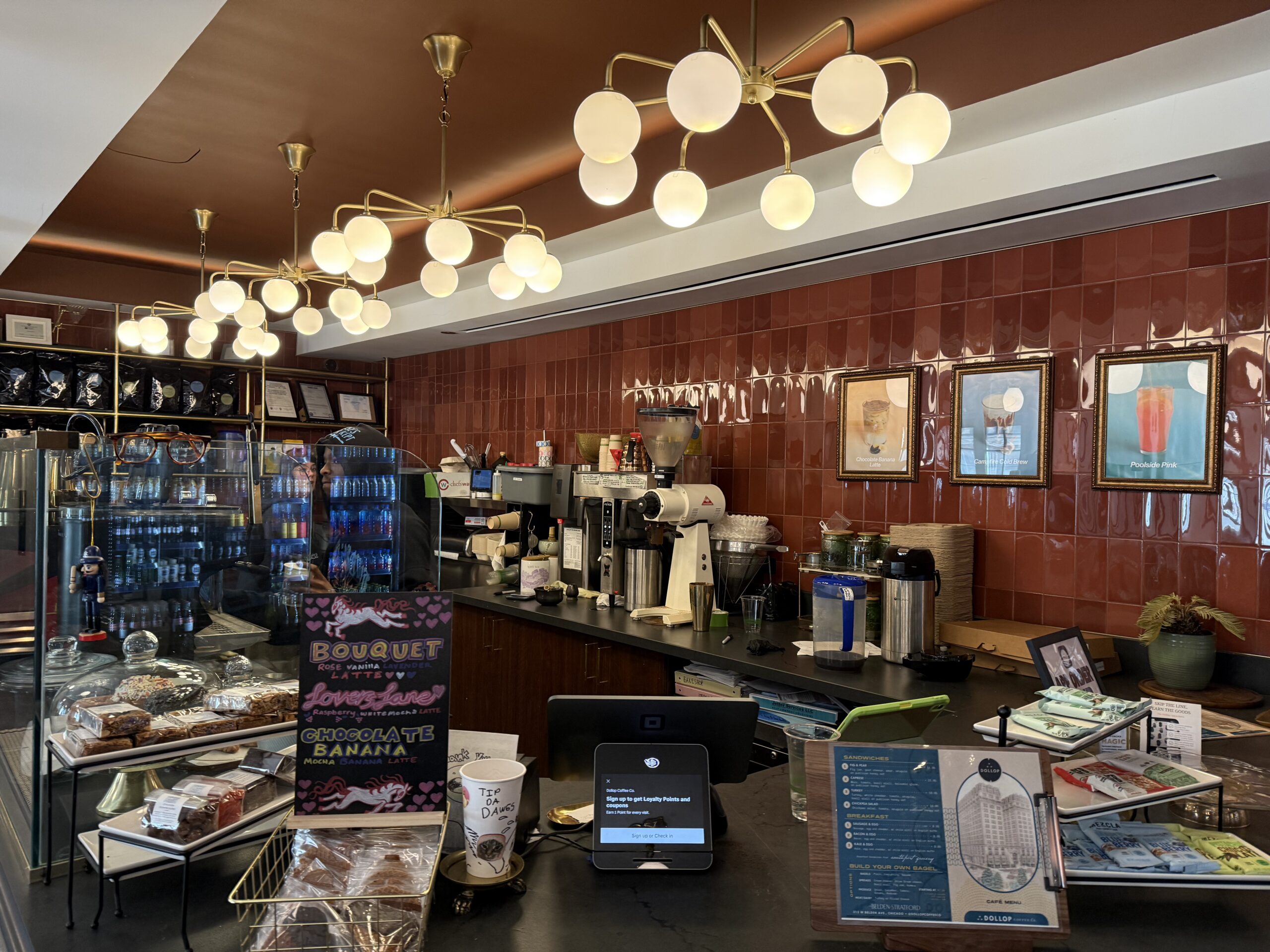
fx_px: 881
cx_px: 635
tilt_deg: +0.4
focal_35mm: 24
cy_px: 476
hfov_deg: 71.6
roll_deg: -1.8
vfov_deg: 56.8
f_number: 1.78
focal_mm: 6.76
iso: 250
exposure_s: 1/60
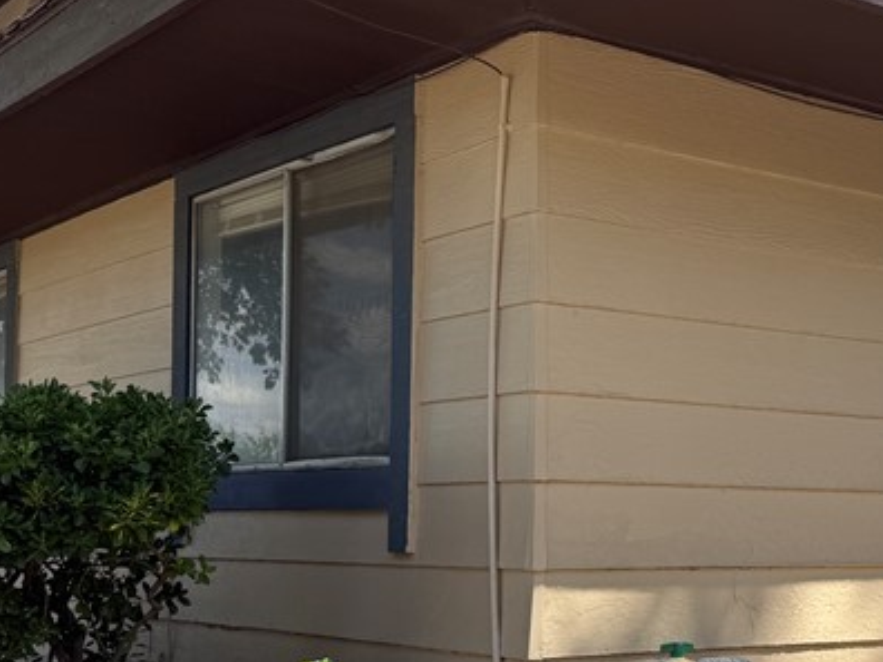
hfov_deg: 30.3
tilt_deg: +1.8
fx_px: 1582
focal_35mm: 62
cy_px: 488
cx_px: 736
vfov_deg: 23.4
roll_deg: -0.8
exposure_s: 1/2169
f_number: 1.78
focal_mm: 6.76
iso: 80
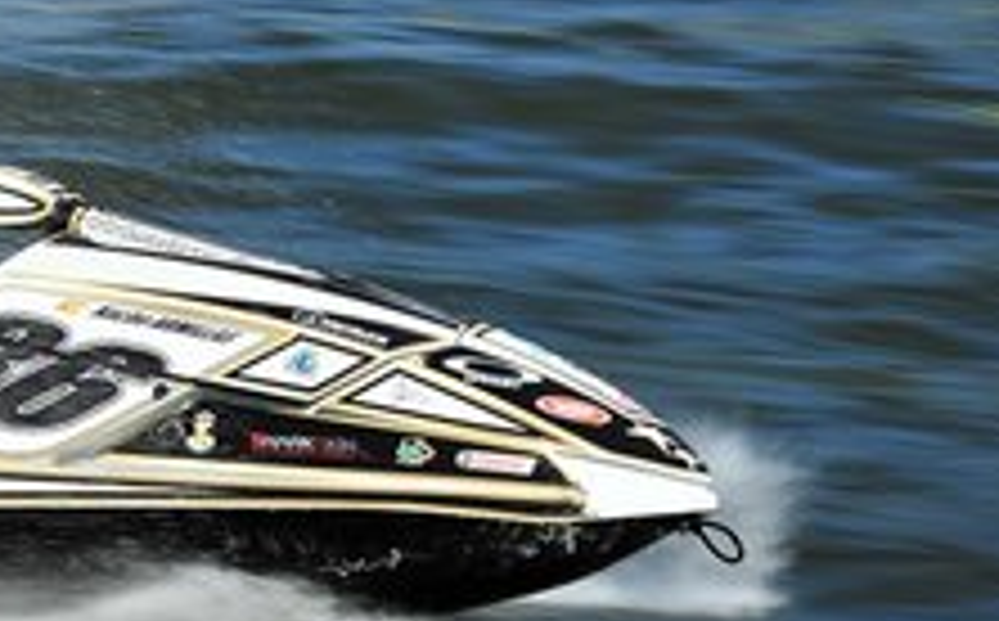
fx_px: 11254
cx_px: 27
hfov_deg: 5.1
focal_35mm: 414
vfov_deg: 3.2
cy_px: 184
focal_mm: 200
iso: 200
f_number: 16
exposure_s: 1/200
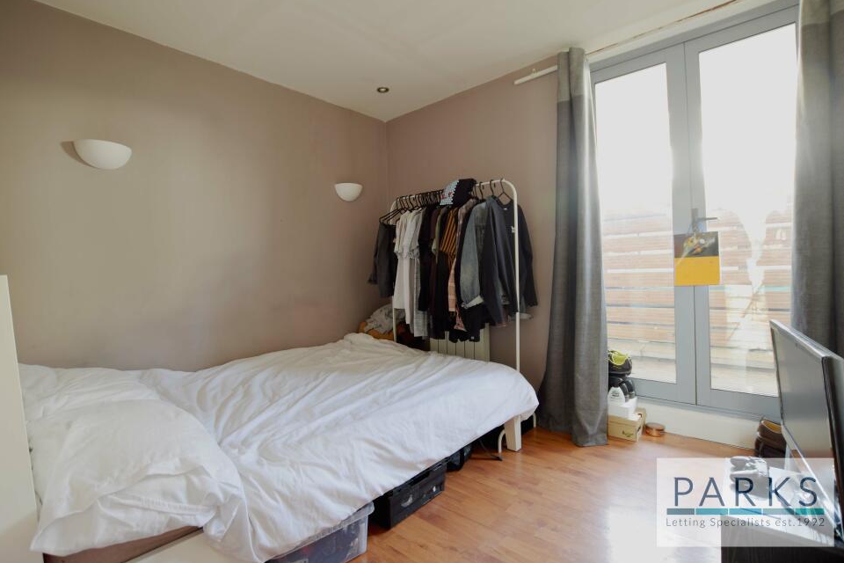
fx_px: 375
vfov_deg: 73.7
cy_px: 271
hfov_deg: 96.7
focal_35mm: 16
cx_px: 407
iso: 100
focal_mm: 10
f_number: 4.5
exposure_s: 1/2.5
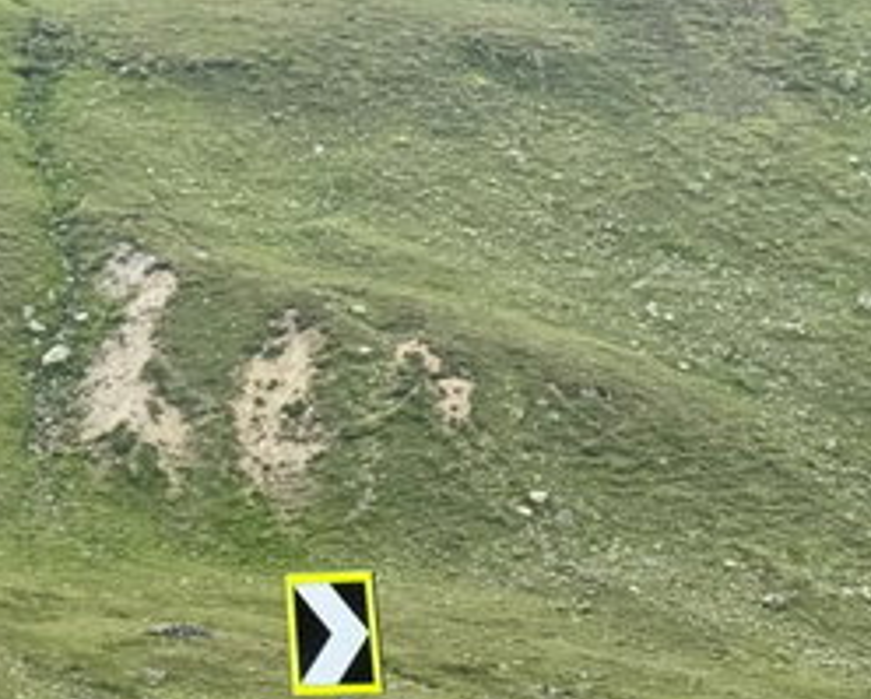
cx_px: 1047
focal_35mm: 145
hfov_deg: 12.9
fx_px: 3742
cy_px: 667
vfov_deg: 10.6
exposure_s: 1/2494
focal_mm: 6.76
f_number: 1.78
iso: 100
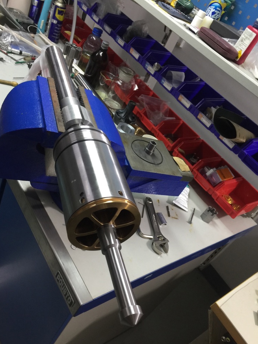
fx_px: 298
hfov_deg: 46.8
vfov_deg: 60.0
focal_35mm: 30
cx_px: 125
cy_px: 173
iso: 64
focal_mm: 4.15
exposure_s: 1/17
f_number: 2.2
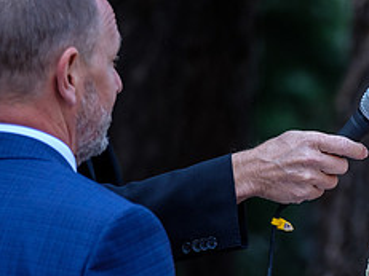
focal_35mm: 469
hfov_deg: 4.2
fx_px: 4997
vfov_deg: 3.2
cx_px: 398
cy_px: 156
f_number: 2.8
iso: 640
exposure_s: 1/125
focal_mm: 129.2
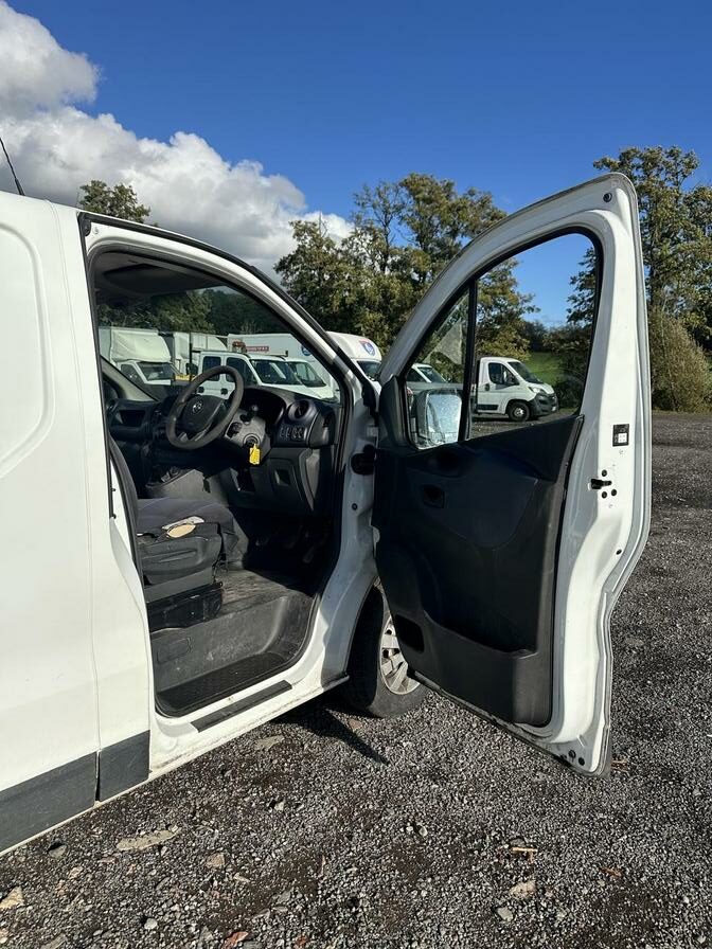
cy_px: 474
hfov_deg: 56.8
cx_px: 356
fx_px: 658
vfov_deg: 71.6
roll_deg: -2.3
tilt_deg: -8.1
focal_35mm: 24
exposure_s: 1/5000
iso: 80
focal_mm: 6.86
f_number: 1.78
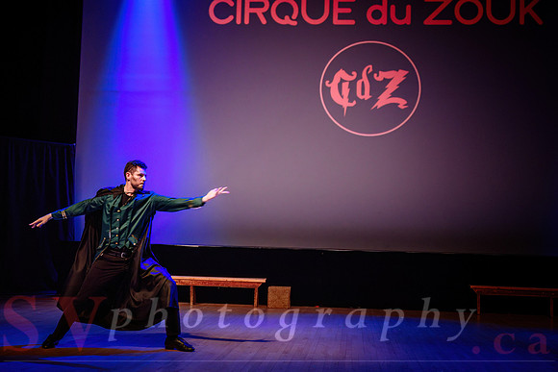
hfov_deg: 40.9
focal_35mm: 48
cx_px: 274
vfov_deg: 27.9
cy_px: 202
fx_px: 748
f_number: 2.8
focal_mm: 42
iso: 1600
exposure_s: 1/160
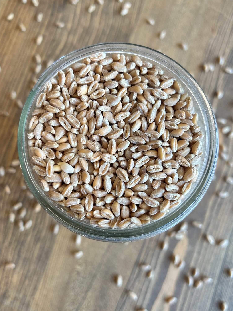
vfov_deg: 55.3
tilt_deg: -82.3
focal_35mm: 33
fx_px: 296
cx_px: 117
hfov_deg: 42.9
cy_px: 166
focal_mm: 5.7
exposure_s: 1/120
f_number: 1.5
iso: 100
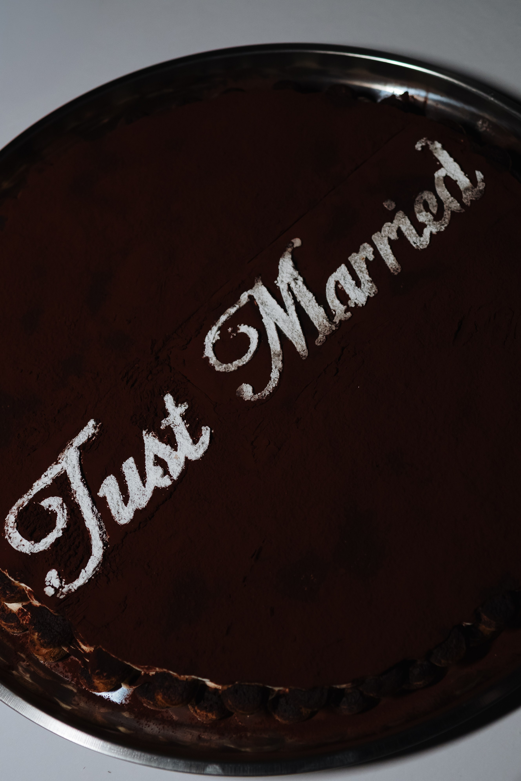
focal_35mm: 52
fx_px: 1129
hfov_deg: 26.0
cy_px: 390
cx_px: 260
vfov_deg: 38.2
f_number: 2.8
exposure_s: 1/400
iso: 800
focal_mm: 35
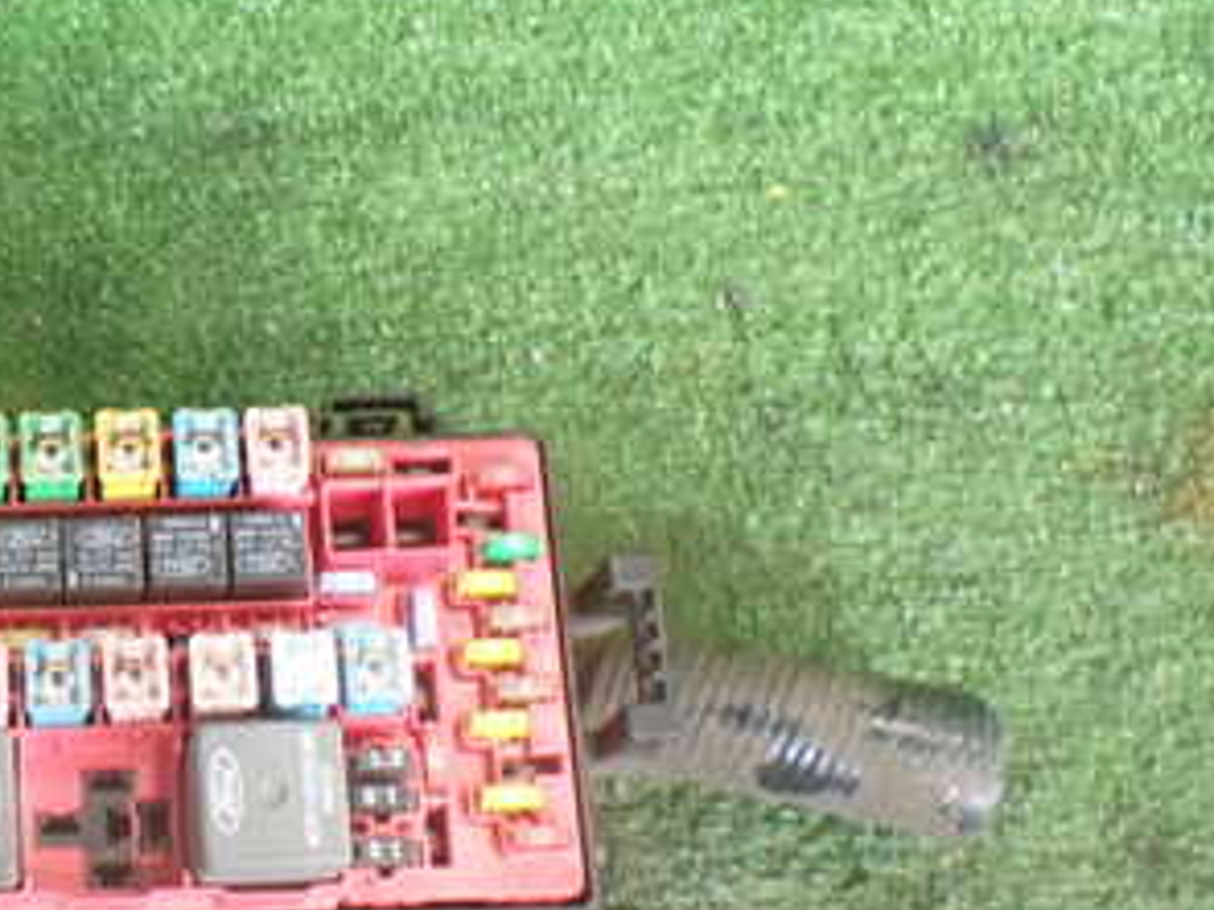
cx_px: 25
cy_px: 576
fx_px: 2138
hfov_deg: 29.7
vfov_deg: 23.9
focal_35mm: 61
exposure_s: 1/80
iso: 800
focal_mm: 5.4
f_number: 2.3
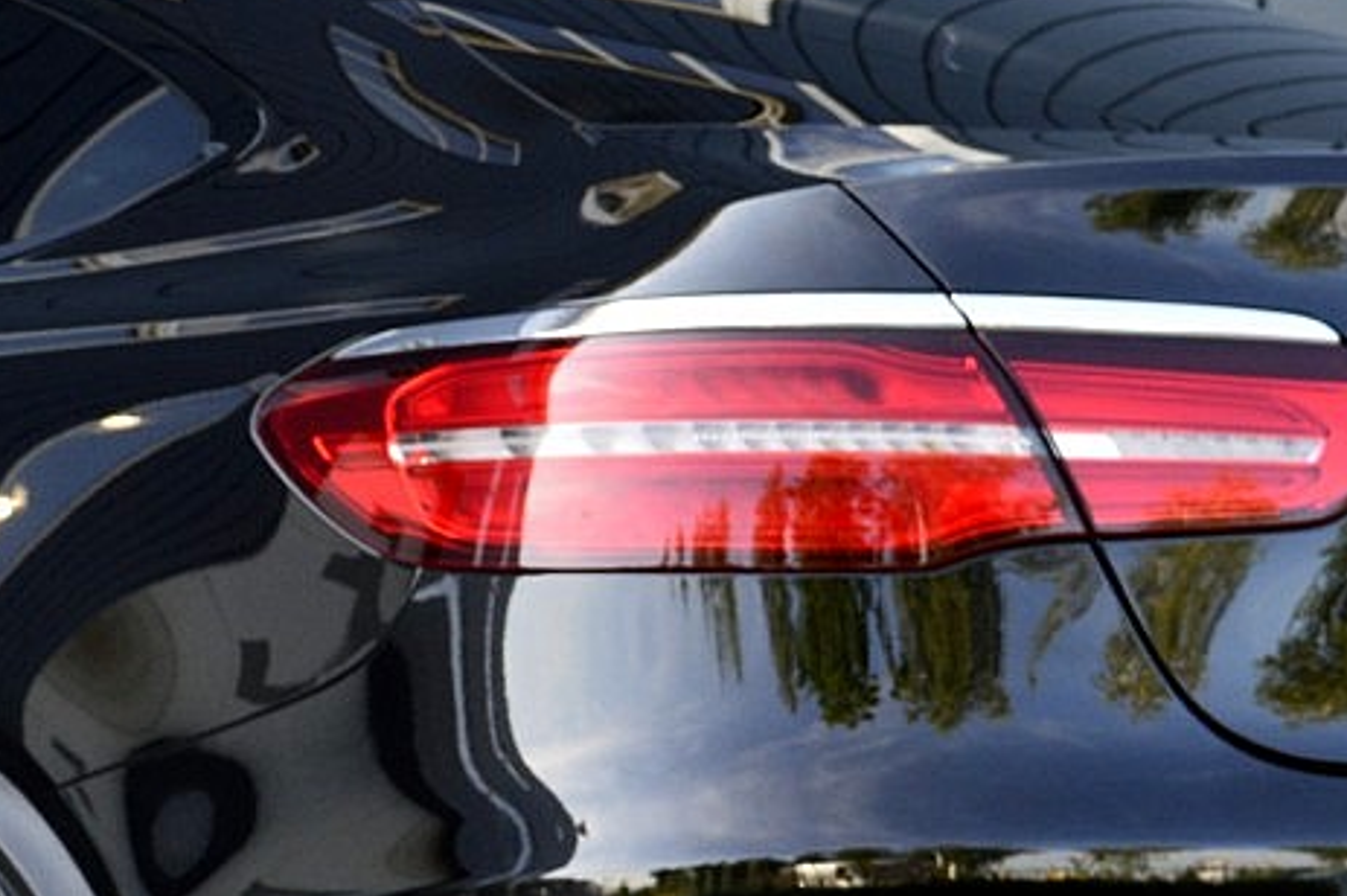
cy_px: 689
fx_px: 5907
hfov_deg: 13.0
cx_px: 337
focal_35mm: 158
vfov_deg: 8.7
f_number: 9
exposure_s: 1/100
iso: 400
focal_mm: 30
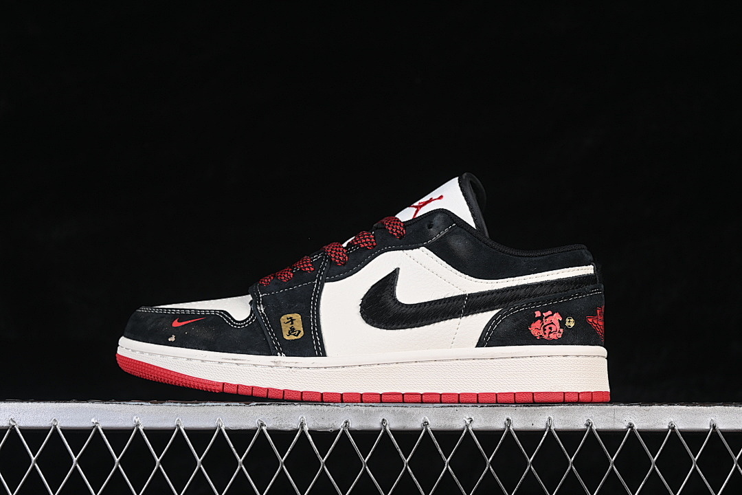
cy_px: 248
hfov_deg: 27.0
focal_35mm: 75
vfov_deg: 18.2
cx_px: 371
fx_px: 1546
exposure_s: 1/80
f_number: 7.1
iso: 160
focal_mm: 50
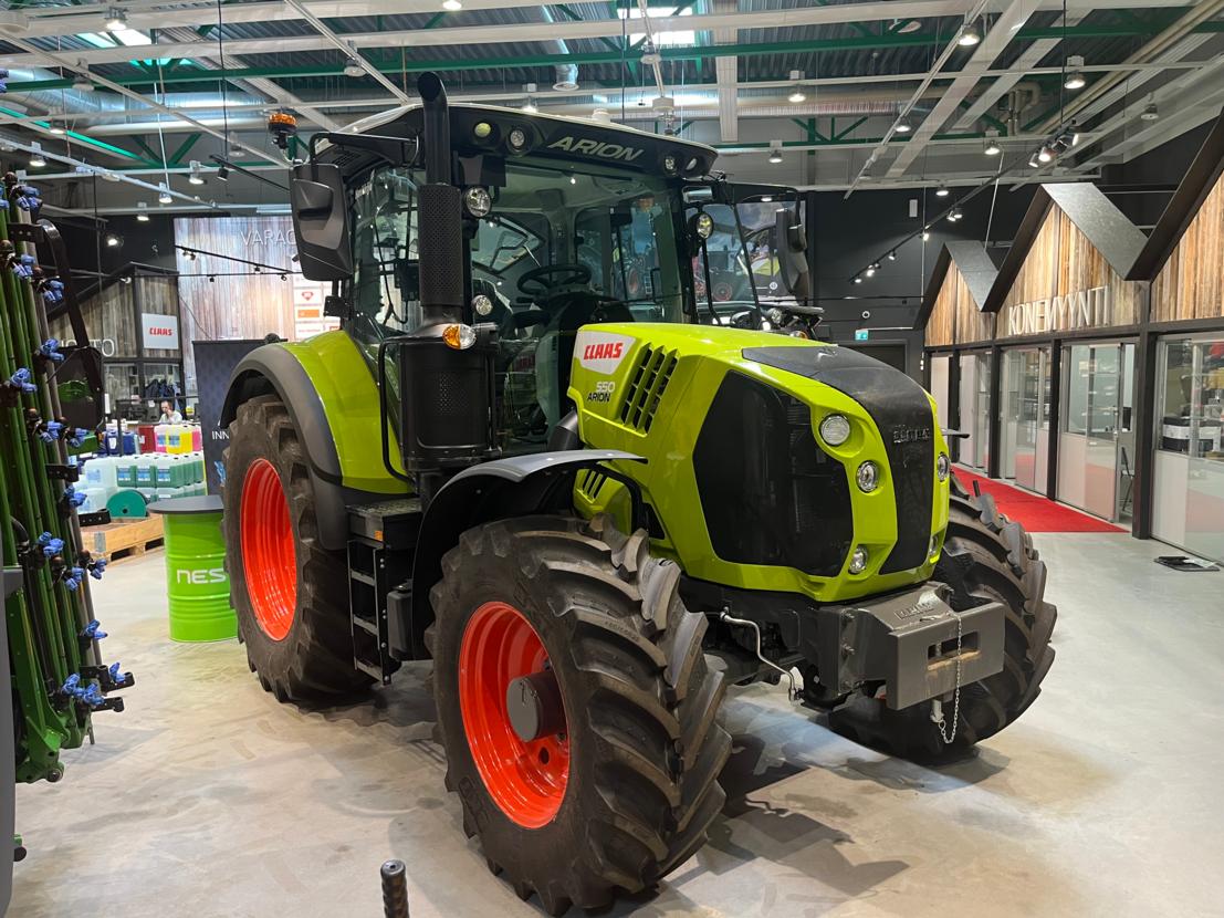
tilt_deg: -3.9
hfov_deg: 67.3
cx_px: 612
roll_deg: +1.2
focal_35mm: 26
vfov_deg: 53.1
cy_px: 459
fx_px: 919
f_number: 1.6
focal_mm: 5.1
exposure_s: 1/50
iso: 160
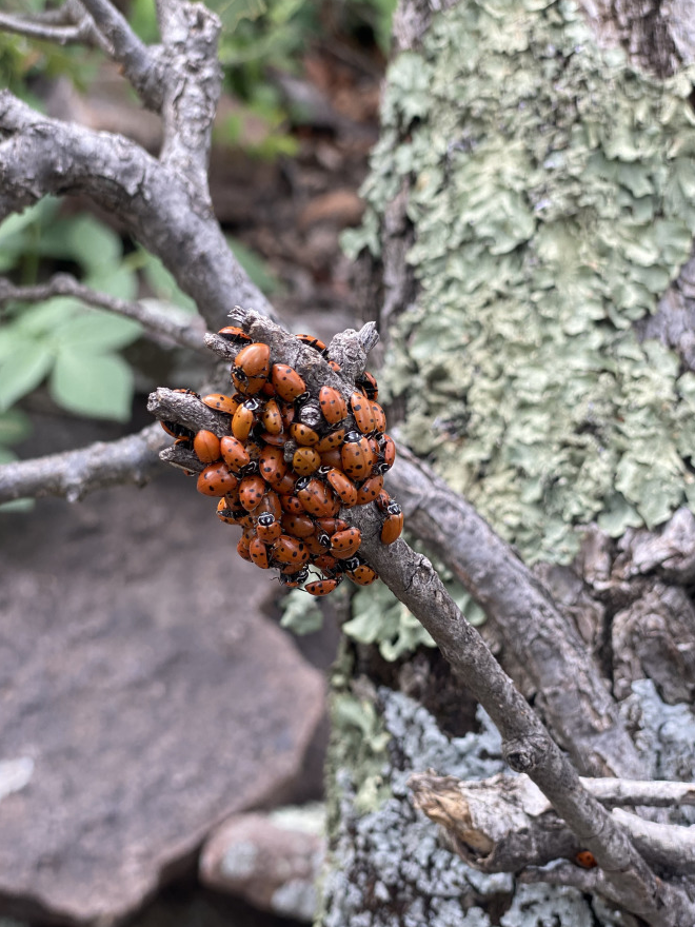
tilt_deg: -35.0
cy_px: 498
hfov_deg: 23.2
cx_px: 277
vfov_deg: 30.7
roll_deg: +2.5
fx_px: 1687
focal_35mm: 63
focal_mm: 6
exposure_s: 1/122
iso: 25
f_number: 2
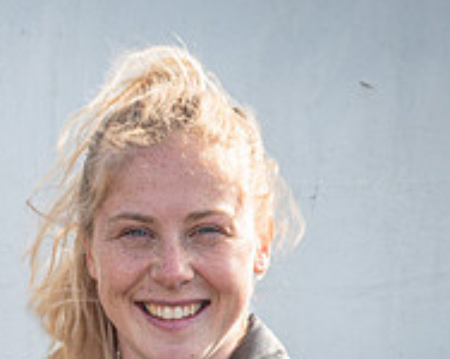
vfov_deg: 7.6
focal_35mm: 199
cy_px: 519
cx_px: 74
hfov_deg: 9.7
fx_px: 2648
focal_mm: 34
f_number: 9
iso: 200
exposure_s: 1/60
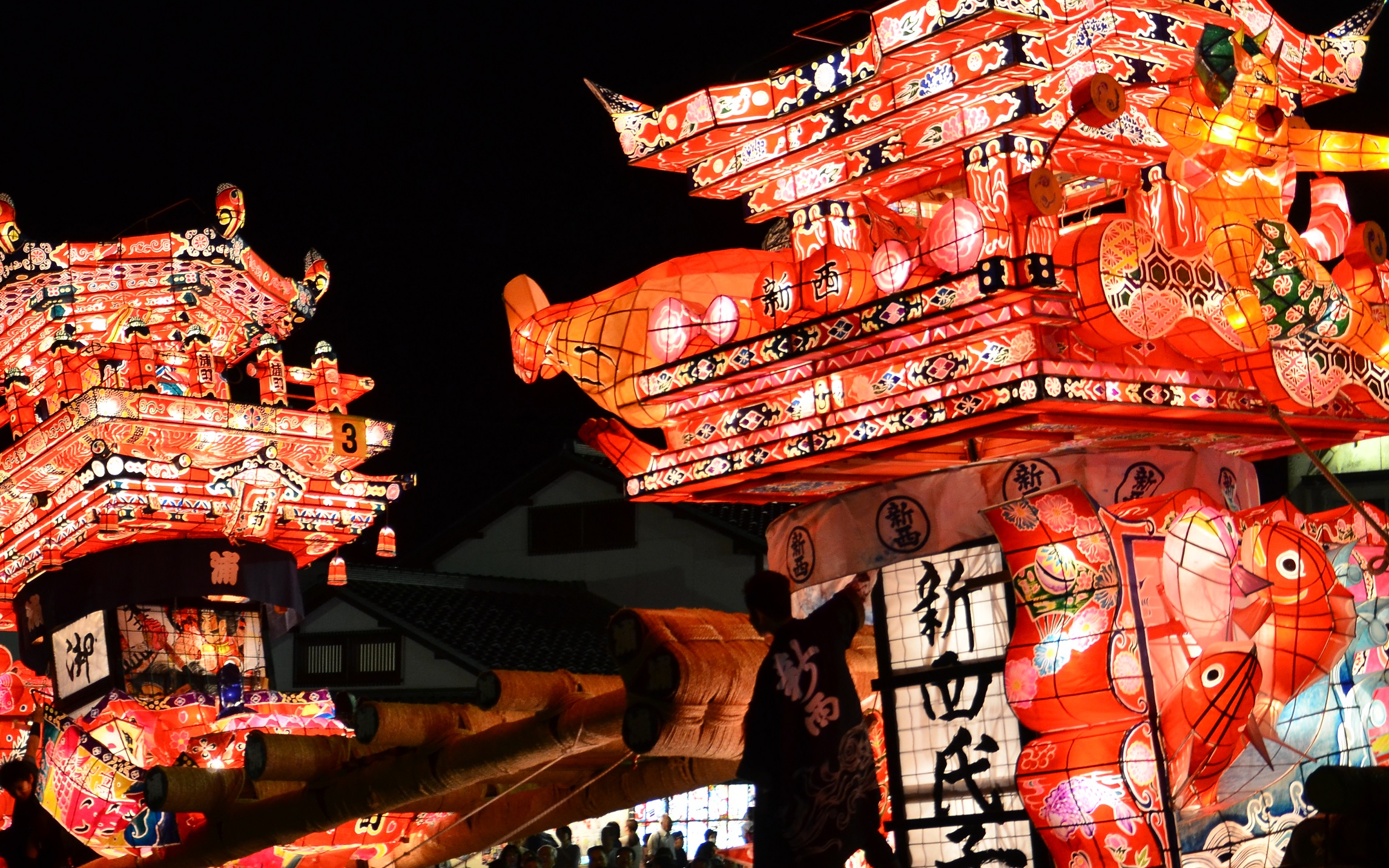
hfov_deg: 34.5
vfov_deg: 22.0
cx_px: 663
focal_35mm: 59
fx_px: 2234
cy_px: 502
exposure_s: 1/8
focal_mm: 30
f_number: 4.2
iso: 800
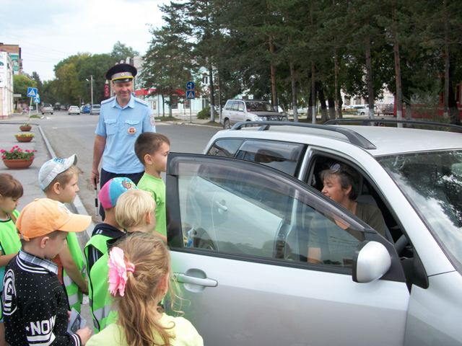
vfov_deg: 40.7
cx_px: 231
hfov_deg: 52.6
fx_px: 467
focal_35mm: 35
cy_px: 173
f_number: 3.1
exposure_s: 1/400
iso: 80
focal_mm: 6.3
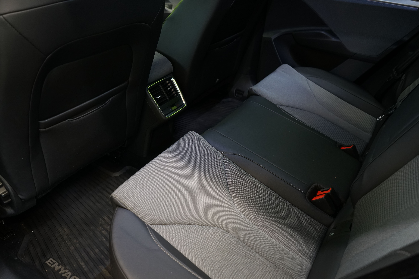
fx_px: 349
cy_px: 140
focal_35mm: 30
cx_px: 210
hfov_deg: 61.9
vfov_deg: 43.6
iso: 1000
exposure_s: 1/15
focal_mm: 30
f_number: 5
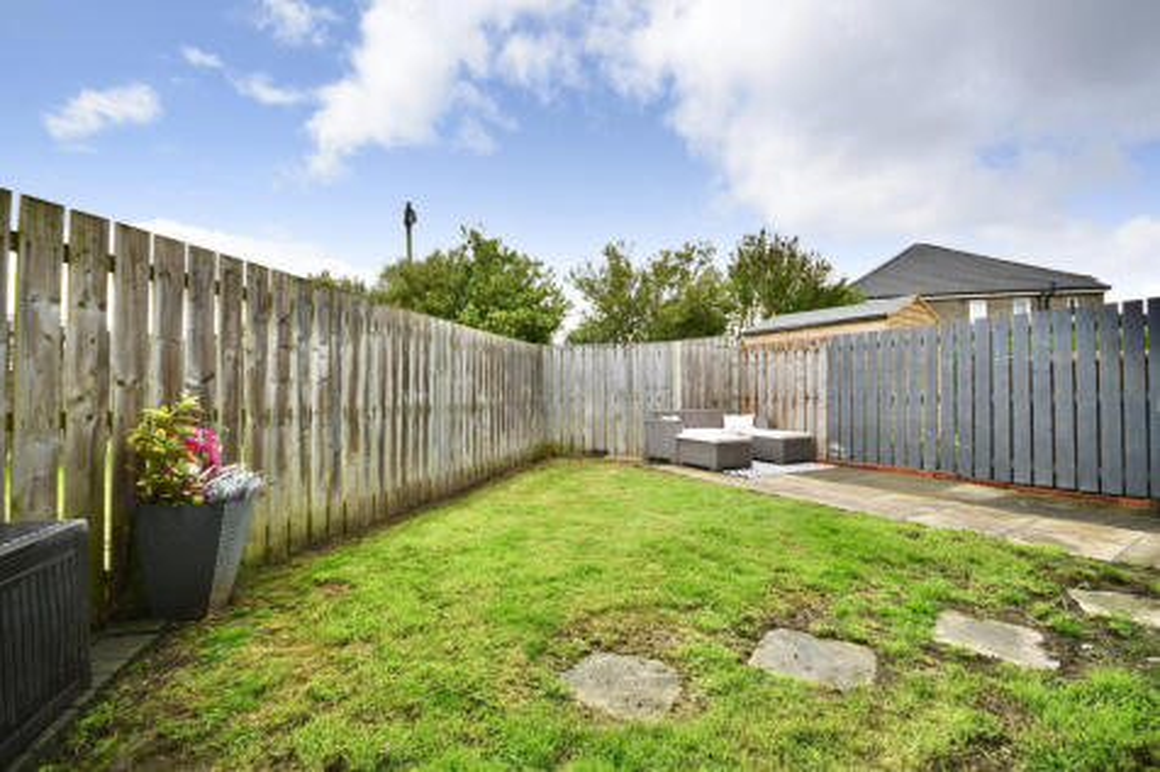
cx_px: 580
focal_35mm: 15
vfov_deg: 77.3
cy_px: 386
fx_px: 483
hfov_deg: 100.4
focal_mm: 10
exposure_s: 1/60
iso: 100
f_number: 6.3
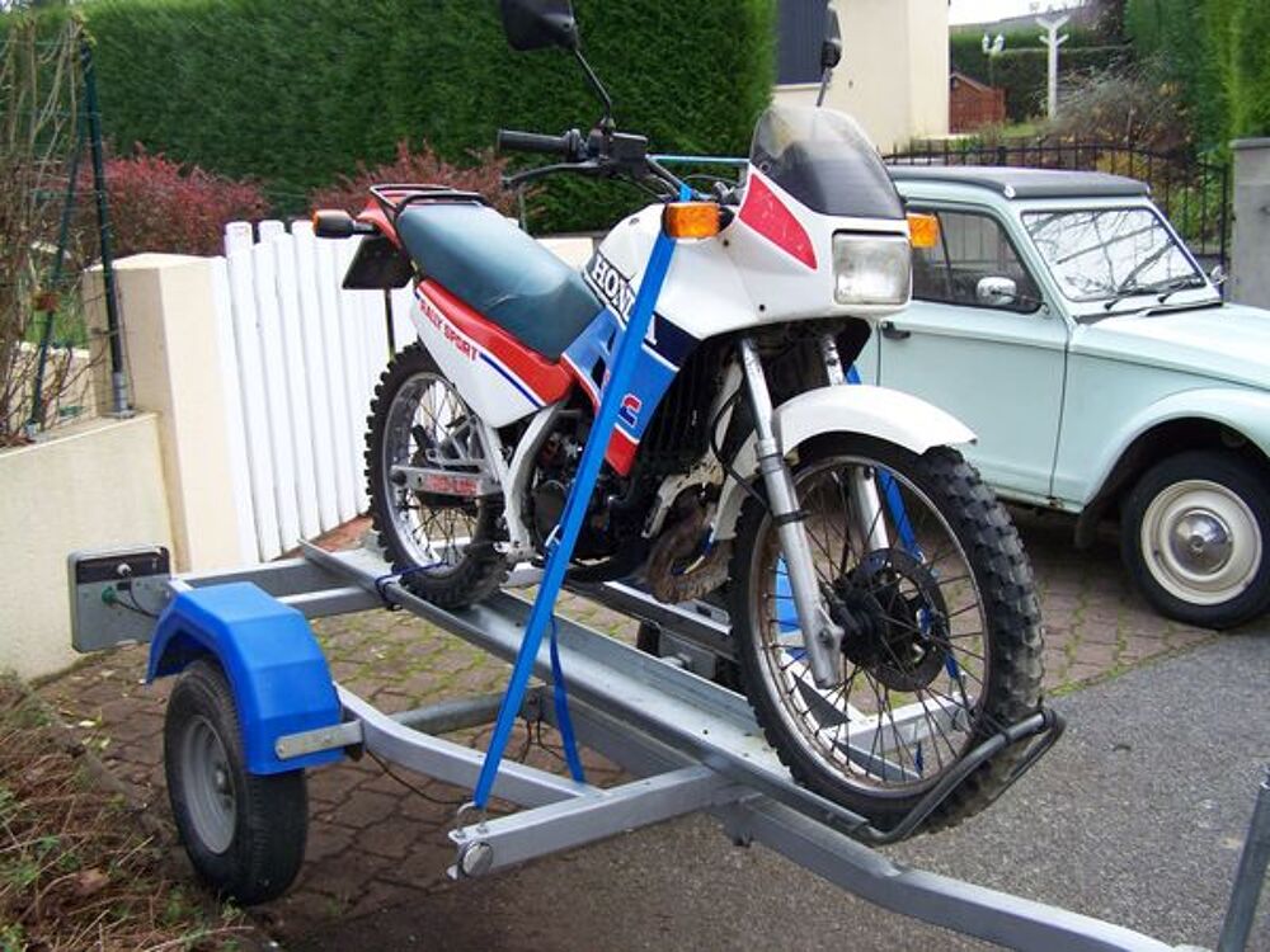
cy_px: 476
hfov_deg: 49.0
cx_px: 635
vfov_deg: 37.7
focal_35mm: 38
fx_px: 1394
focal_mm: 6.3
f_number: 2.8
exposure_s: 1/80
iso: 64
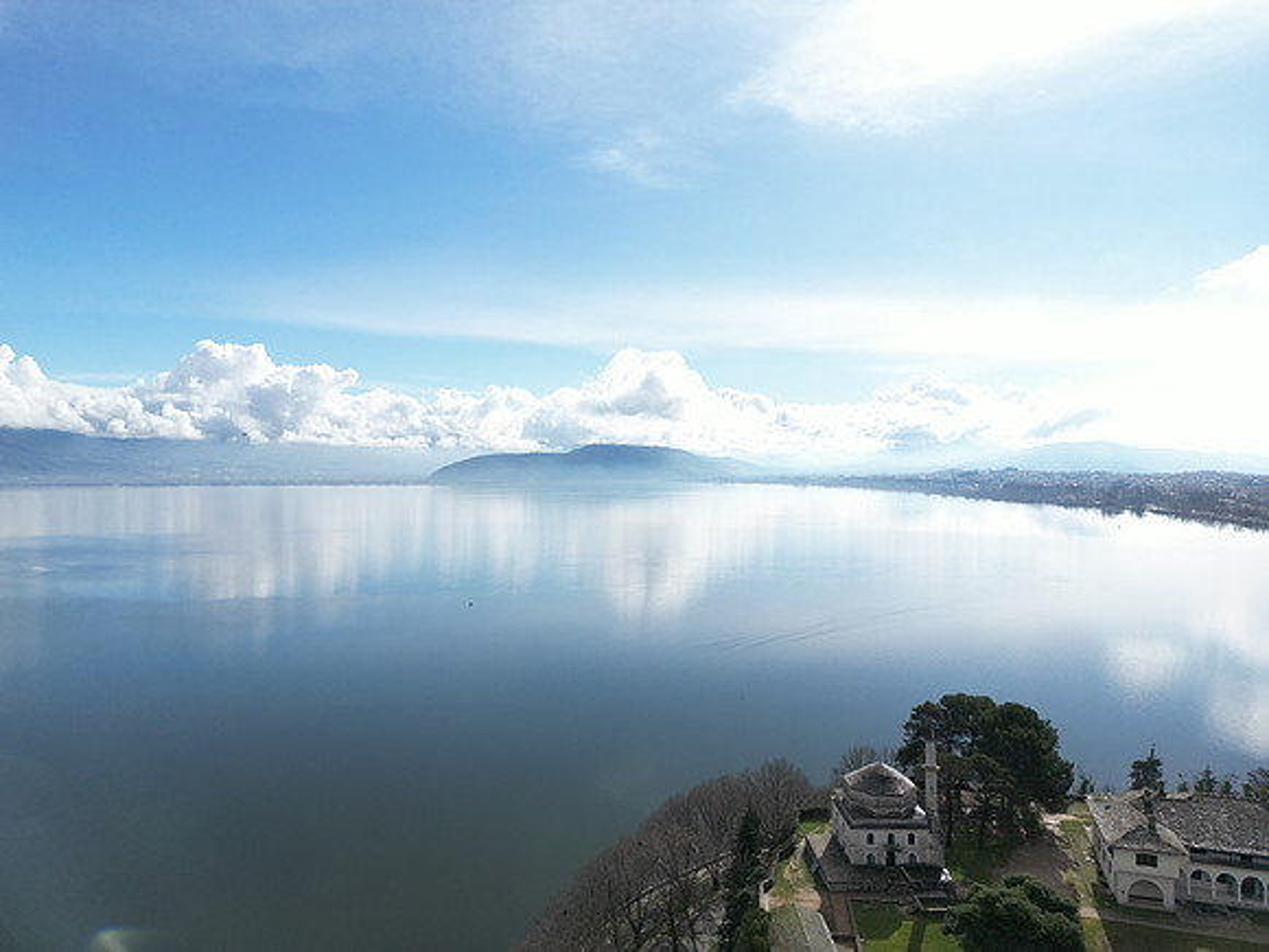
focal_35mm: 24
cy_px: 476
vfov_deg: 56.8
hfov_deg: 71.6
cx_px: 634
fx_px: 880
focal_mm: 6.72
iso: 110
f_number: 1.7
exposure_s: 1/4000
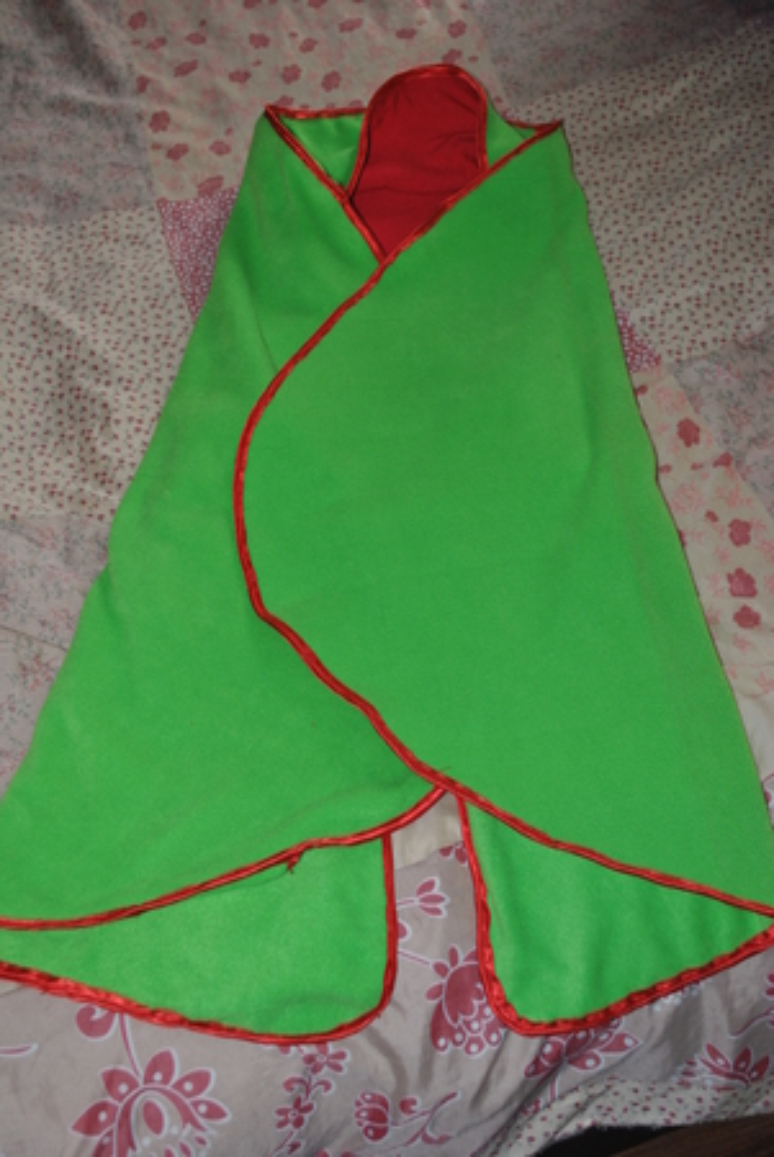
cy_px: 578
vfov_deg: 41.1
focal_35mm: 48
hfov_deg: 28.1
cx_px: 387
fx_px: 1544
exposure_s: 1/60
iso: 200
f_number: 4.8
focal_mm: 32
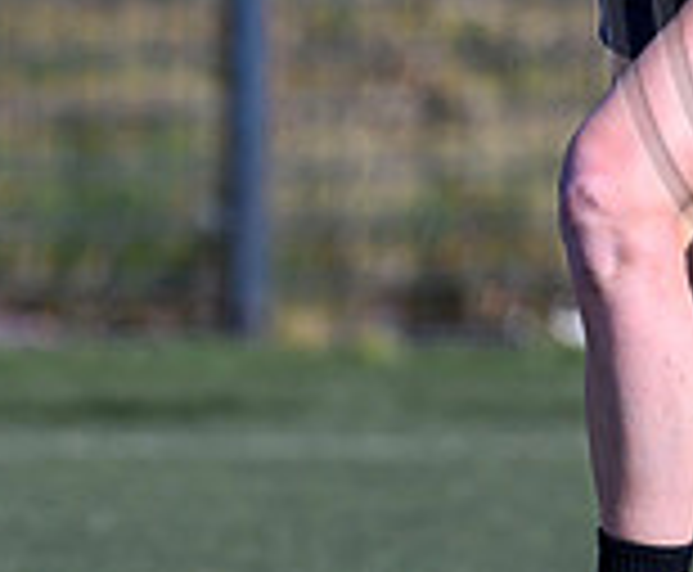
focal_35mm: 2880
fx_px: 59787
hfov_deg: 0.7
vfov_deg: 0.5
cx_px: 610
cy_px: 395
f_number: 3.2
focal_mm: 400
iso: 200
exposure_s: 1/2000
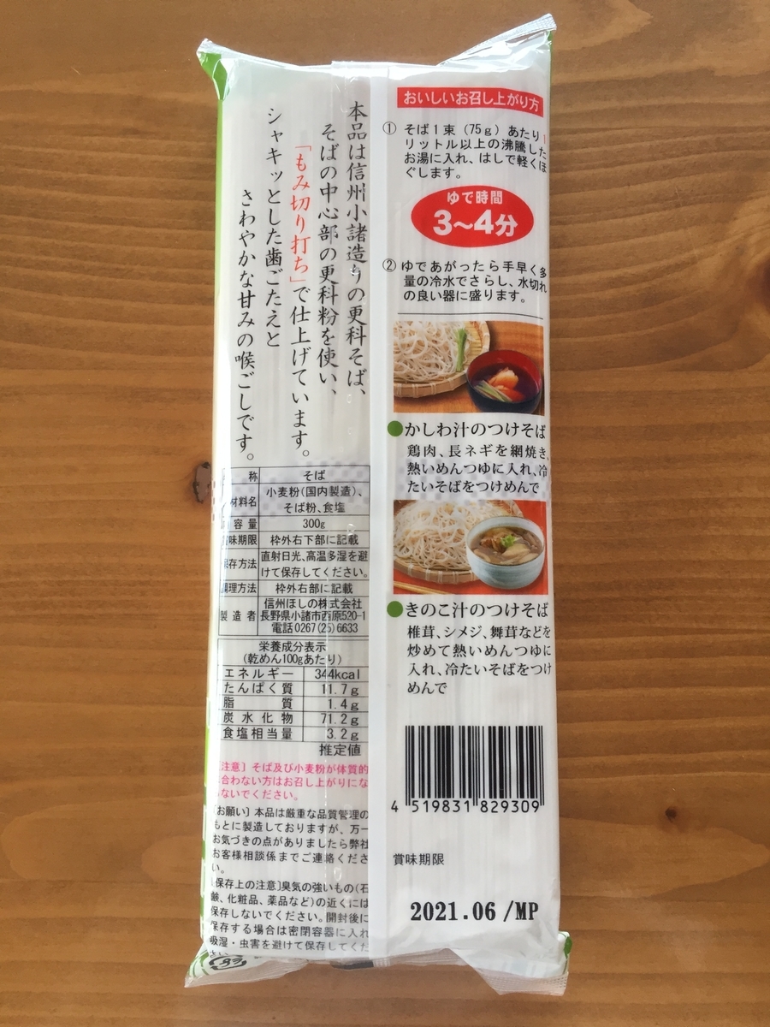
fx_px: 860
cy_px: 514
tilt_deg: -83.5
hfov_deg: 48.2
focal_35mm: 29
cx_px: 385
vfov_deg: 61.7
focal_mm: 4.15
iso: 32
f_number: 2.2
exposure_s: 1/30
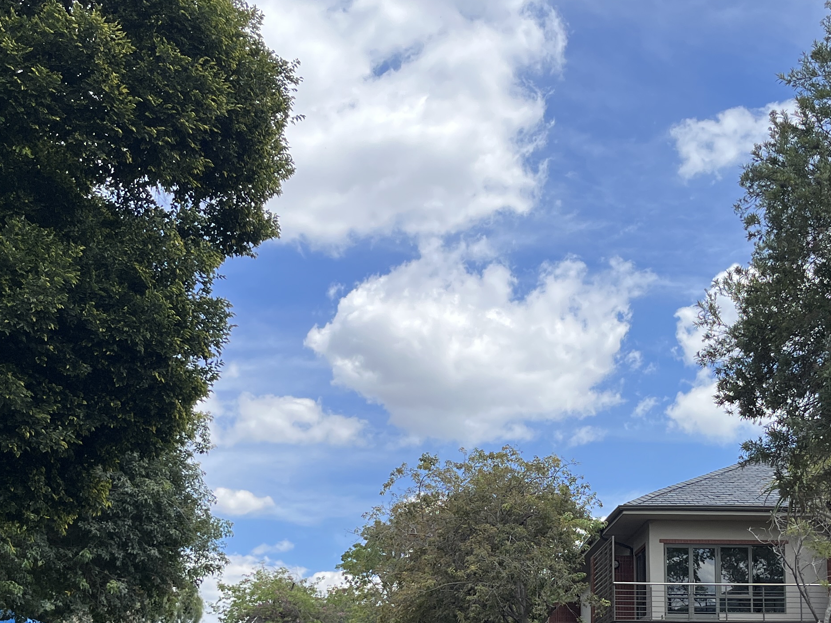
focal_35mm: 56
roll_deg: -1.8
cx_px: 526
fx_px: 1344
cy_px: 580
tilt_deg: +5.5
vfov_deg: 25.2
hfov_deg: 34.1
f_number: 1.6
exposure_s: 1/1992
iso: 50
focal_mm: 5.1
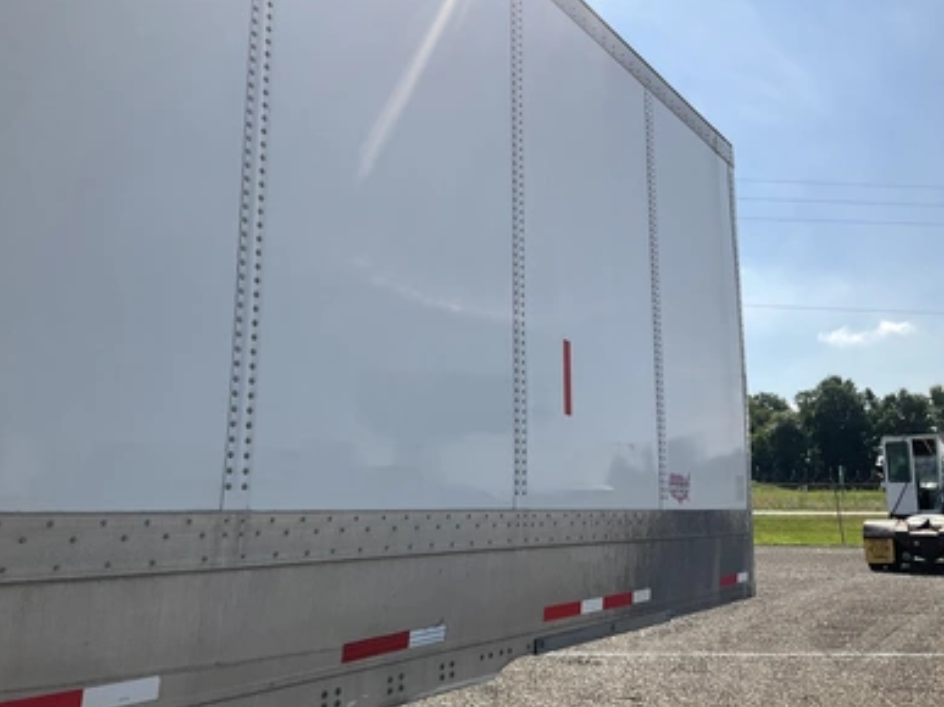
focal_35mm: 30
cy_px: 349
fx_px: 818
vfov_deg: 46.8
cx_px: 466
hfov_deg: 60.0
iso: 25
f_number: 1.8
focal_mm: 3
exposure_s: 1/1912
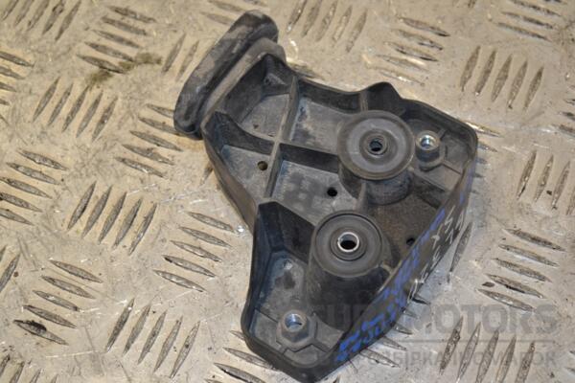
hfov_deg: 26.0
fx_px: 1246
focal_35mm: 78
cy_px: 192
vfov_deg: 17.5
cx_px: 288
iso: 400
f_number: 5.6
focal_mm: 52
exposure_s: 1/100
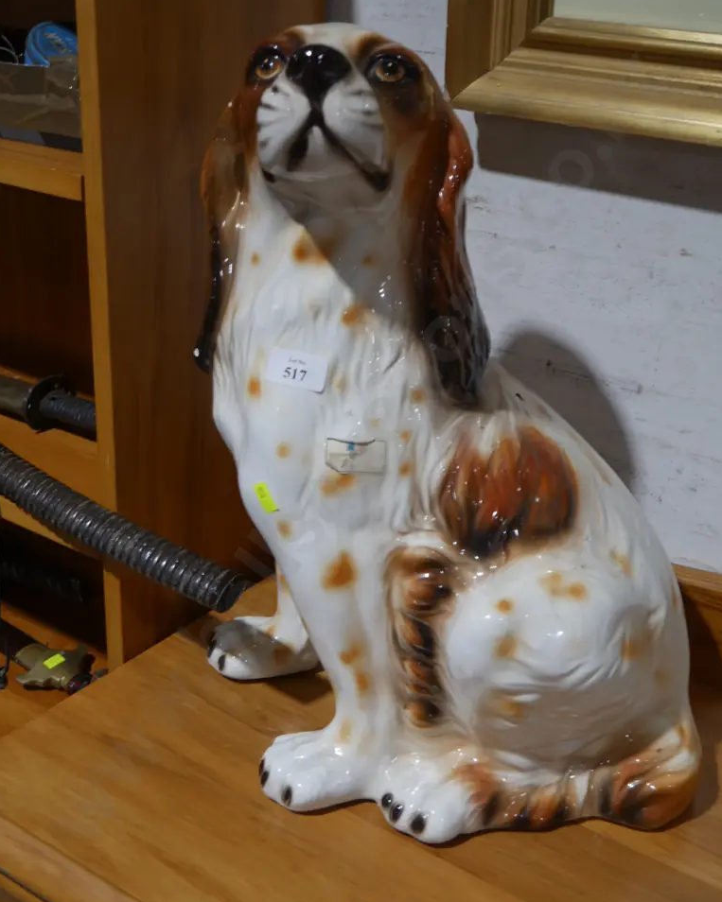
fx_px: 1175
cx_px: 361
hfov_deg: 34.1
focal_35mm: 44
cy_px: 451
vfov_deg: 42.0
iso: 320
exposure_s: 1/60
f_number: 4.6
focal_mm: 21
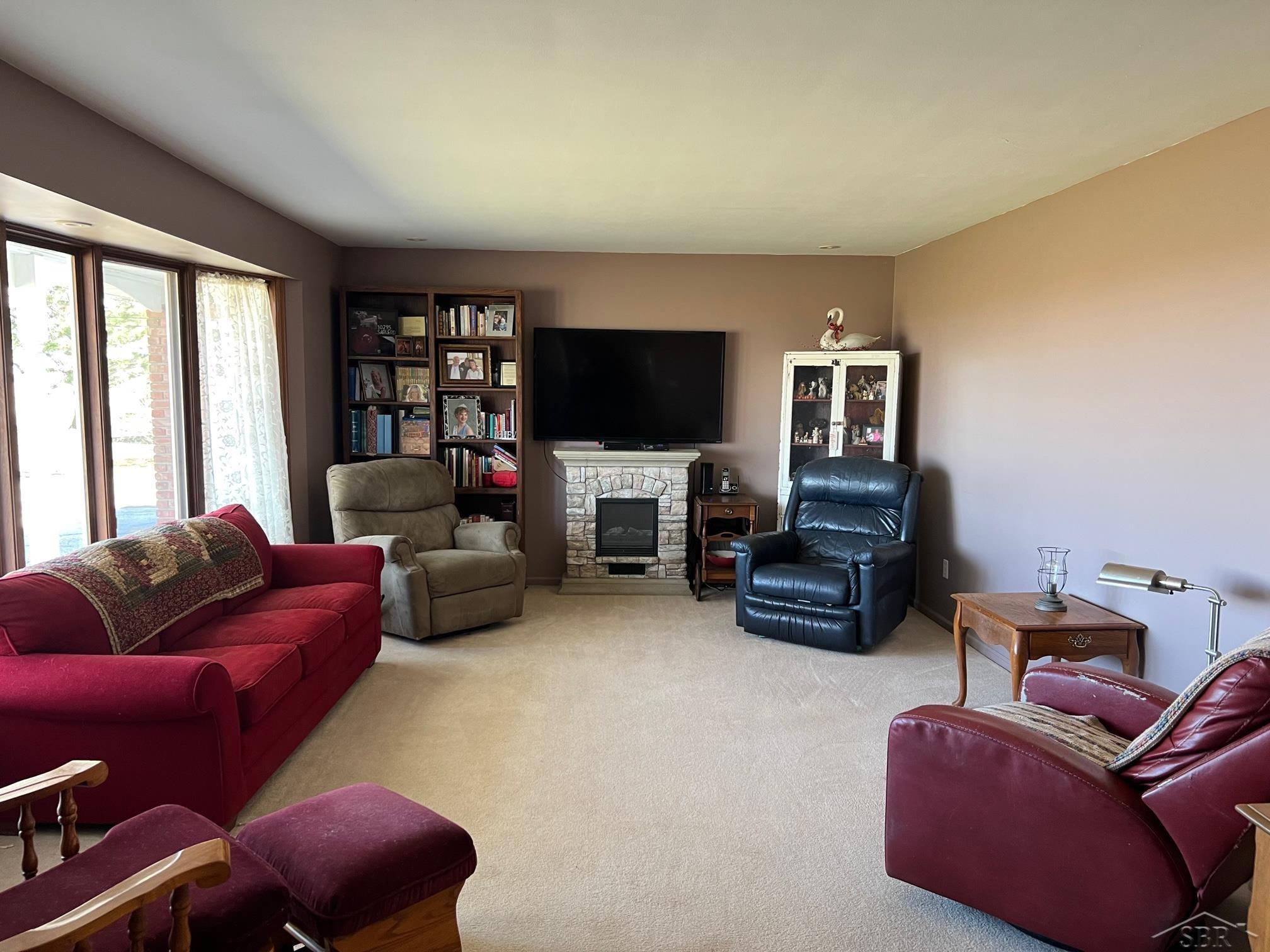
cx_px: 635
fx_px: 954
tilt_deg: -6.6
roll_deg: -0.4
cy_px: 476
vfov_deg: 53.1
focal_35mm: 26
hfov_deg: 67.3
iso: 125
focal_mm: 5.7
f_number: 1.5
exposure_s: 1/73
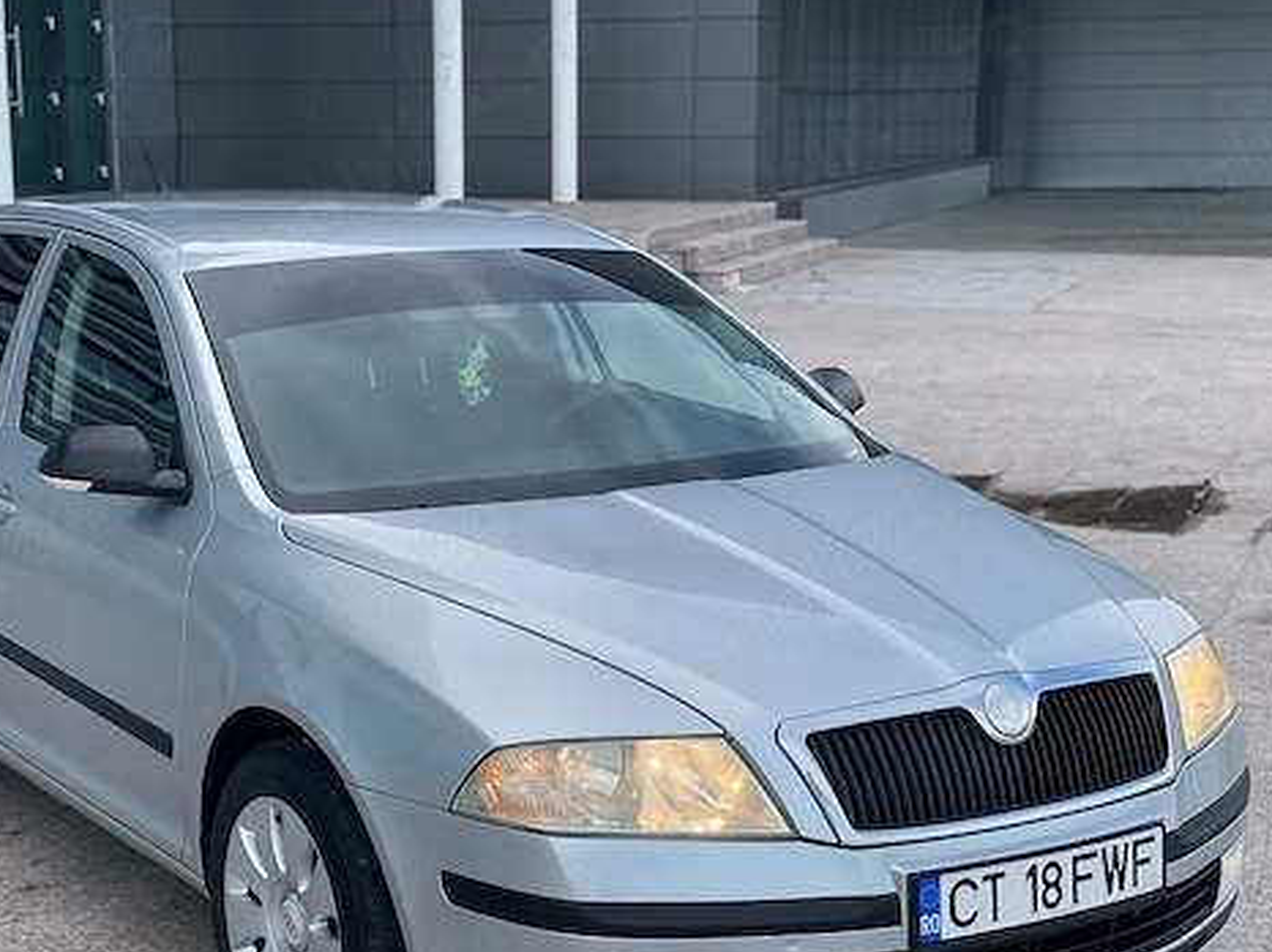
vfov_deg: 21.9
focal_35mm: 67
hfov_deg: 28.9
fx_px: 2461
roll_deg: +0.3
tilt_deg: -10.3
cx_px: 535
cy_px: 578
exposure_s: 1/585
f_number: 2
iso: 32
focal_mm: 6
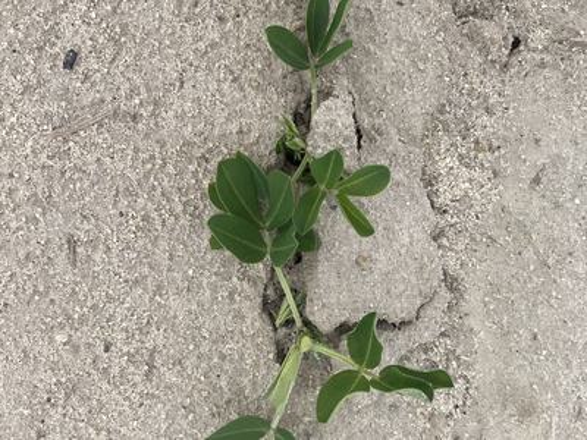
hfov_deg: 63.4
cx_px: 294
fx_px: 475
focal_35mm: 28
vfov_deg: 49.7
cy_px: 220
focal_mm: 3.99
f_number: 1.8
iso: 20
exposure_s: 1/1473
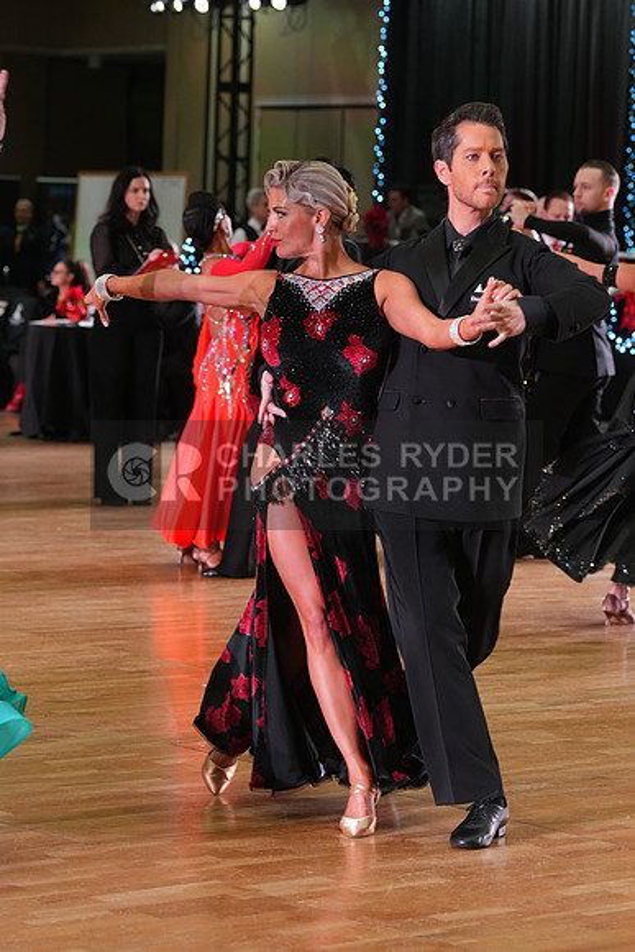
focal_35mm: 121
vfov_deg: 16.9
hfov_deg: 11.3
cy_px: 476
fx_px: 3199
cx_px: 318
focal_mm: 121
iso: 3200
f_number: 5.6
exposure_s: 1/200
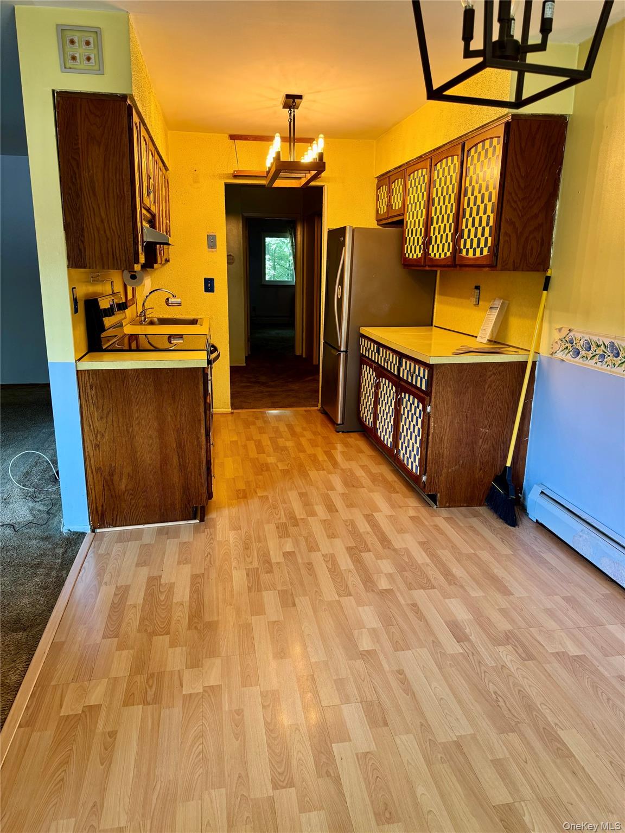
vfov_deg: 71.6
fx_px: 578
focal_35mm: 24
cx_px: 312
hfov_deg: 56.8
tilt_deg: -13.6
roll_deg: -0.3
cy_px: 416
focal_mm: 6.76
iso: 160
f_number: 1.78
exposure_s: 1/120
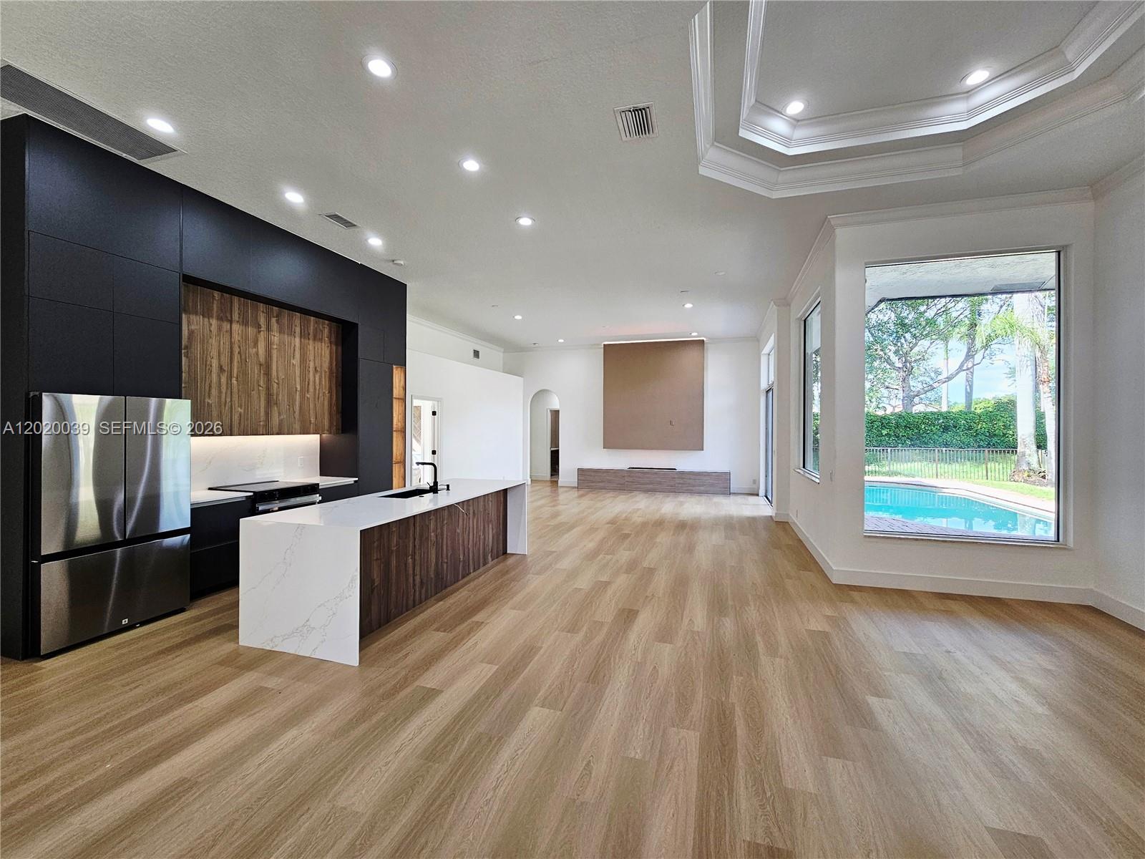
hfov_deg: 106.2
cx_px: 572
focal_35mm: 13
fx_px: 430
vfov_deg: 89.9
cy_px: 430
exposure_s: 1/60.2
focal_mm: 2.2
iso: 64
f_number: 2.2
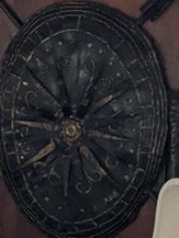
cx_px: -18
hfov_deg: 9.9
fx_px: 1026
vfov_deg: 13.1
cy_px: 239
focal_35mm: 149
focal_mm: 4.44
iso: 273
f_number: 1.8
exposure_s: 1/120
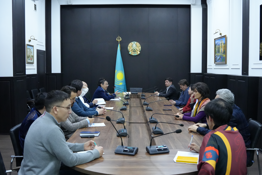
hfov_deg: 53.1
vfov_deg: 36.9
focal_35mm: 36
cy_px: 88
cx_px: 131
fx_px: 262
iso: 5000
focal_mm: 24
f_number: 4
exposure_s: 1/160
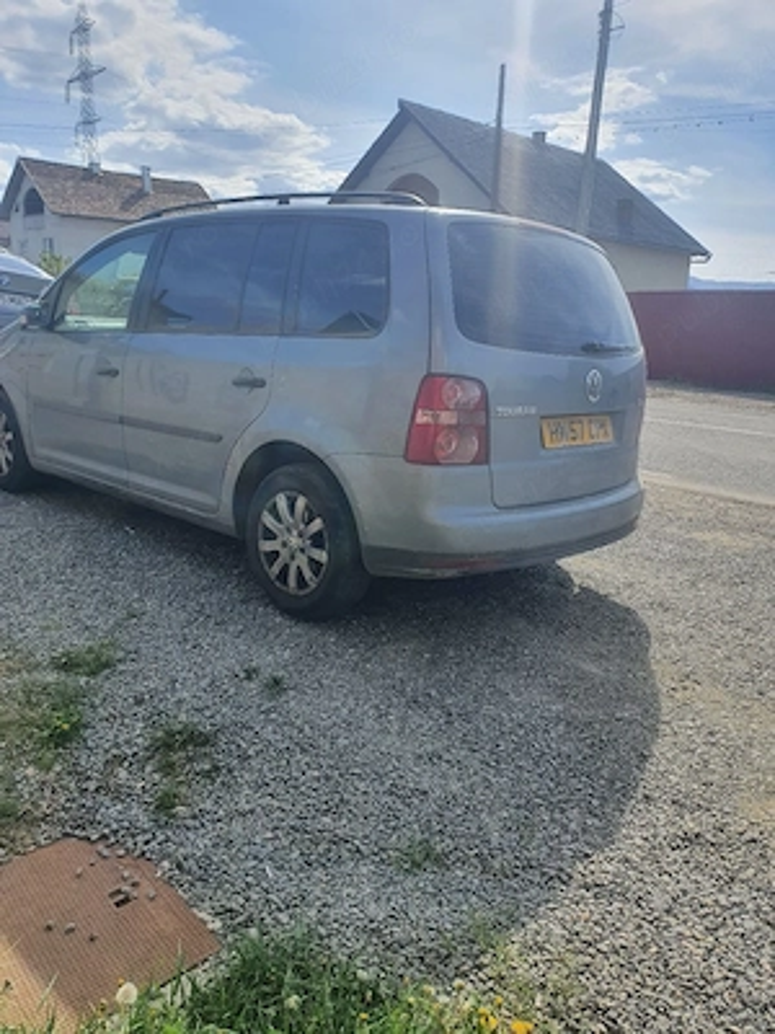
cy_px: 517
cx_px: 388
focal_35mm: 26
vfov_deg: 67.3
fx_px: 776
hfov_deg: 53.1
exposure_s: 1/1667
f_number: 2.4
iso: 50
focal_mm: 4.32
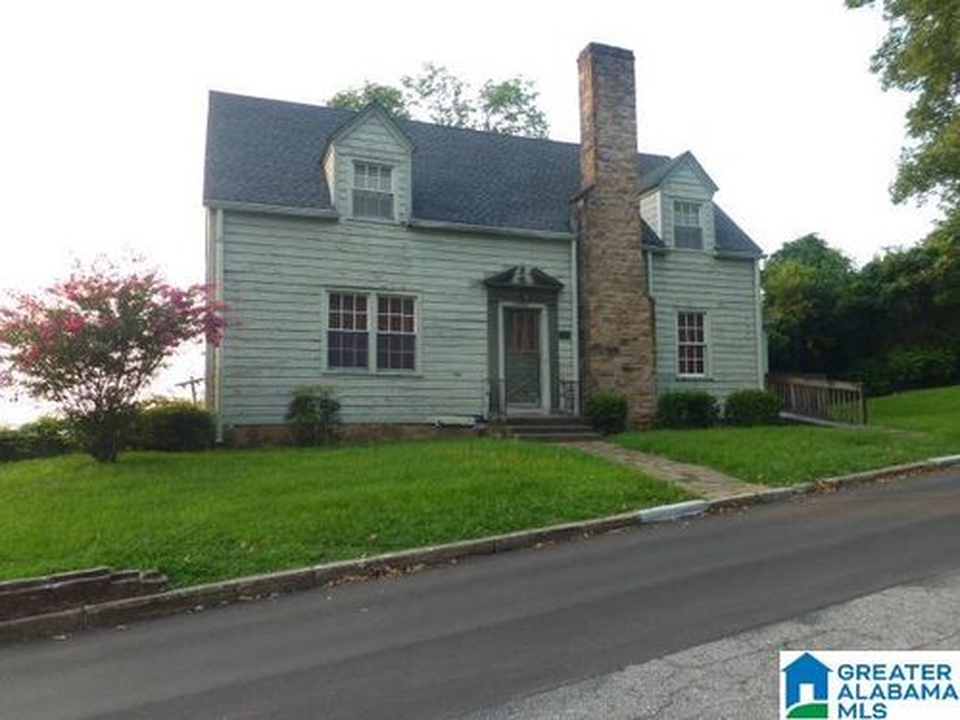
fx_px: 666
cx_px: 480
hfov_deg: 71.6
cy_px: 360
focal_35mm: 24
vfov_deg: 56.8
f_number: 3.3
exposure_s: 1/100
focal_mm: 4.3
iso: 100
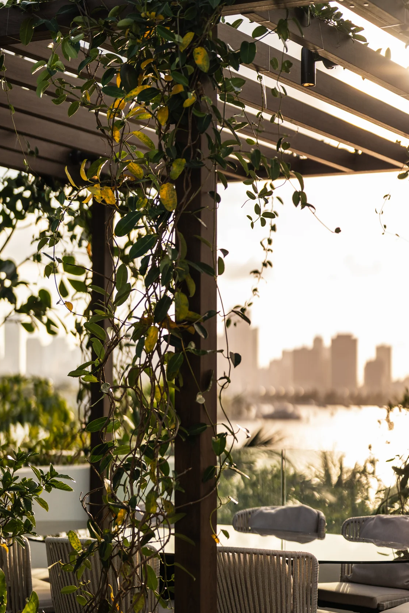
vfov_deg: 26.6
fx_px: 1295
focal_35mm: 76
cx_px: 282
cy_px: 388
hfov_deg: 17.9
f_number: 1.2
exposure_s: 1/8000
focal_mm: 50
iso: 100
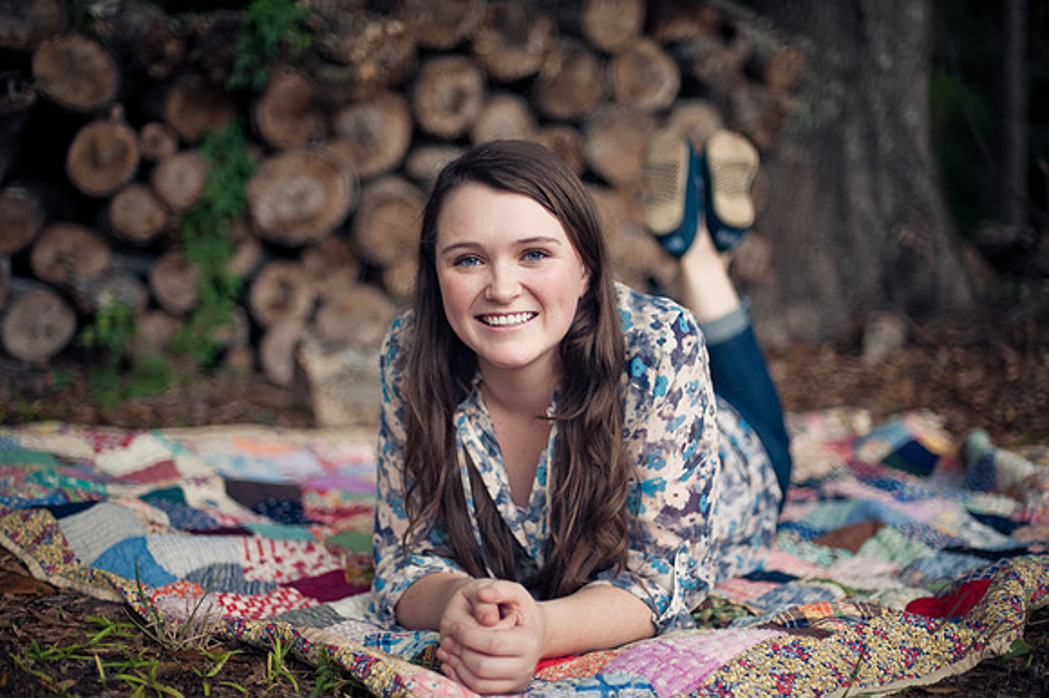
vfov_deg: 27.0
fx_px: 1456
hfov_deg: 39.6
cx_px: 524
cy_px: 349
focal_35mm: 50
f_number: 1.4
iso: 200
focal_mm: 50
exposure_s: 1/320
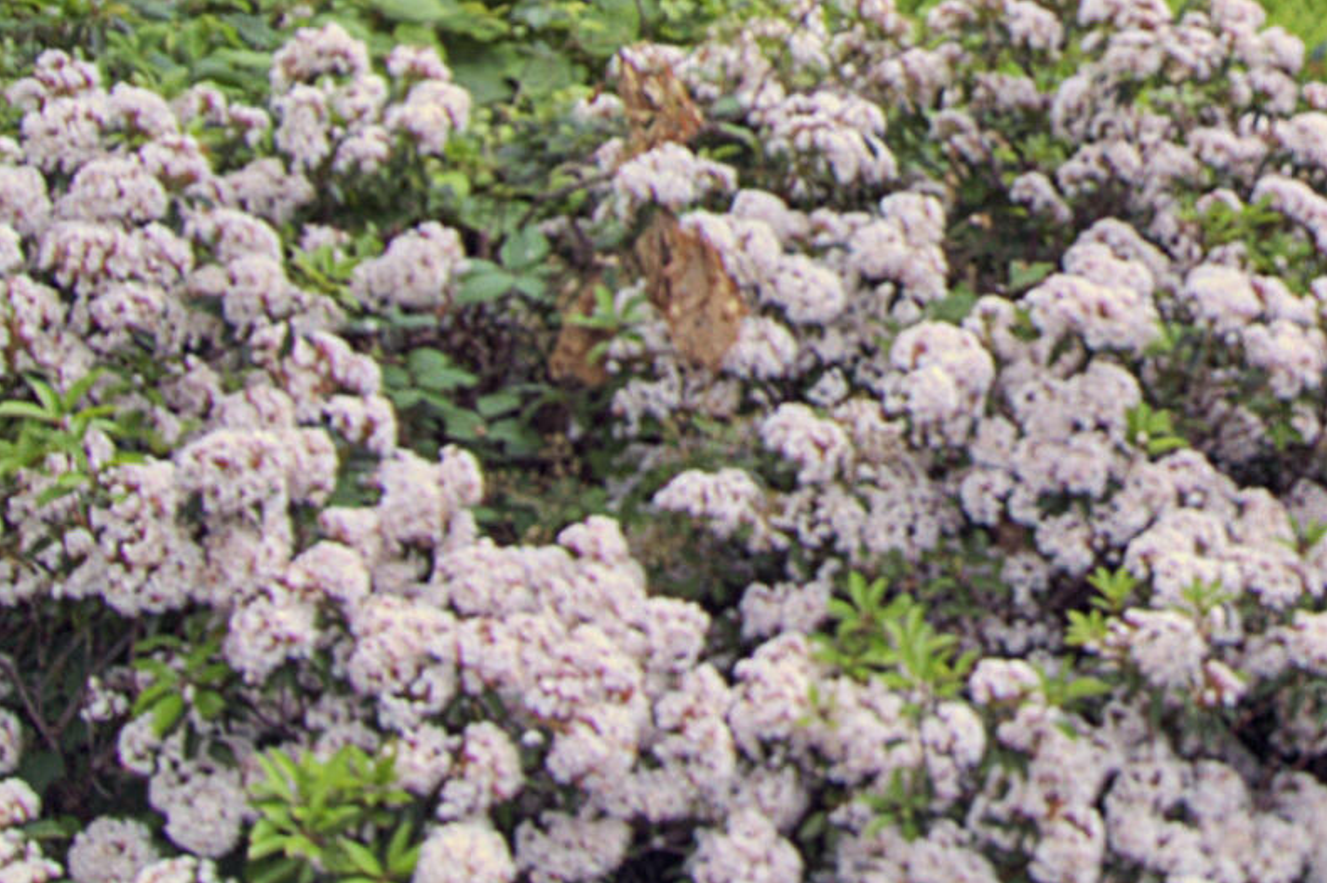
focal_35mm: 57
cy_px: -597
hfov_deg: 32.4
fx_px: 2100
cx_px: 1312
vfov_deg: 19.3
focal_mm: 10
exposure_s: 1/15
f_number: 14
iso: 200
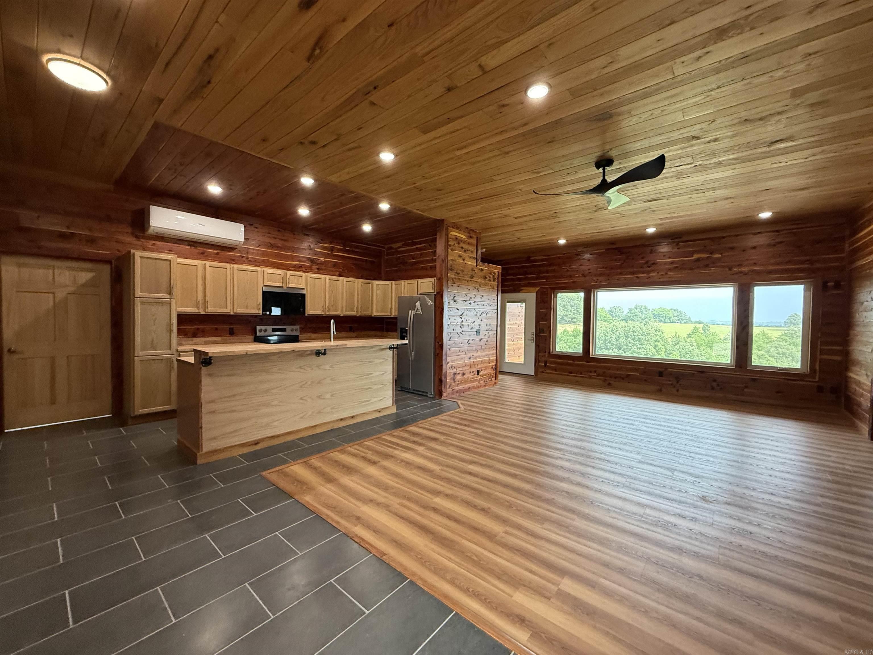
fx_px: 353
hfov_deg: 102.1
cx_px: 436
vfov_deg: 85.7
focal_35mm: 14
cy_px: 328
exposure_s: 1/120
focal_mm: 2.22
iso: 400
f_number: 2.2
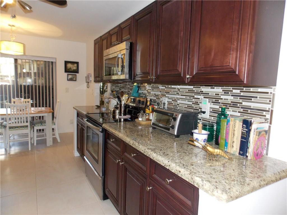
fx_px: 191
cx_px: 144
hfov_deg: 73.9
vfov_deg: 58.9
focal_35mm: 23
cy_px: 108
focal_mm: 4
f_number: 3.1
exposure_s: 1/30
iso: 200
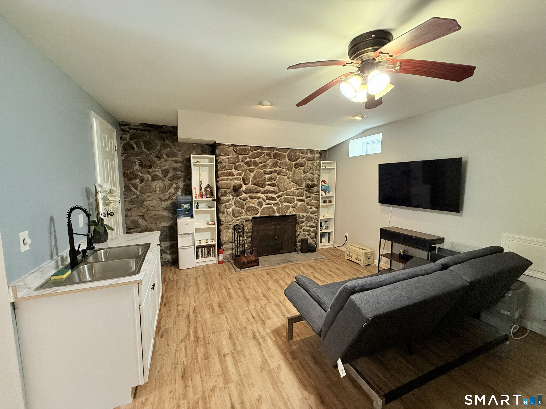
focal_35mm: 14
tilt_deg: -5.4
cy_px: 204
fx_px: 221
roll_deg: -0.3
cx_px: 273
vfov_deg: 85.7
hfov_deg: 102.1
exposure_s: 1/60
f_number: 2.2
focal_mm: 2.22
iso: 320
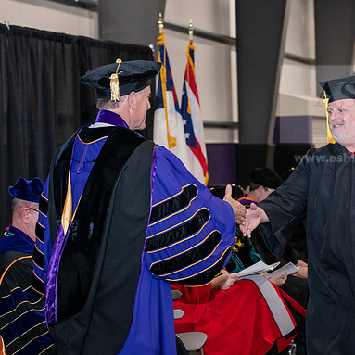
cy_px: 178
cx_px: 252
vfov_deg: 19.3
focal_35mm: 90
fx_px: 1044
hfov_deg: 19.2
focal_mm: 70
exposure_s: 1/200
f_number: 5
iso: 2500
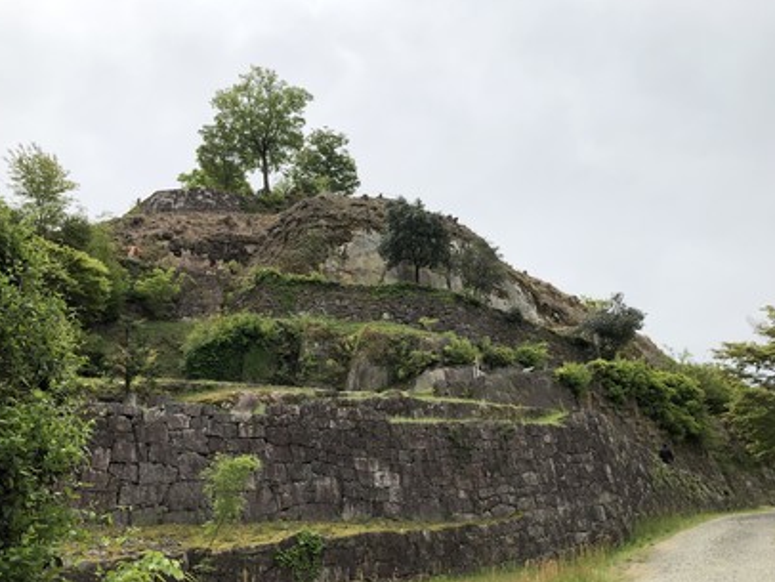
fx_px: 694
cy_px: 309
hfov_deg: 58.3
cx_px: 372
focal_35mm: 31
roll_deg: +2.2
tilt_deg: +19.0
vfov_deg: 45.5
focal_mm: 3.99
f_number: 1.8
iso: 25
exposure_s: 1/3205
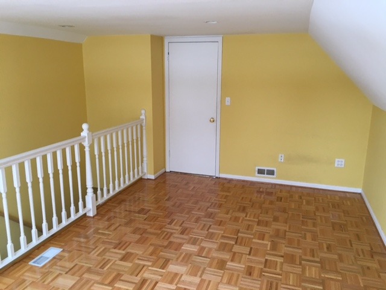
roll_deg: -0.8
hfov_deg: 61.7
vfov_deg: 48.2
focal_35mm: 29
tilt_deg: -11.8
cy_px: 145
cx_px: 193
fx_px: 323
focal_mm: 4.15
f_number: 2.2
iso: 80
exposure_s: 1/30
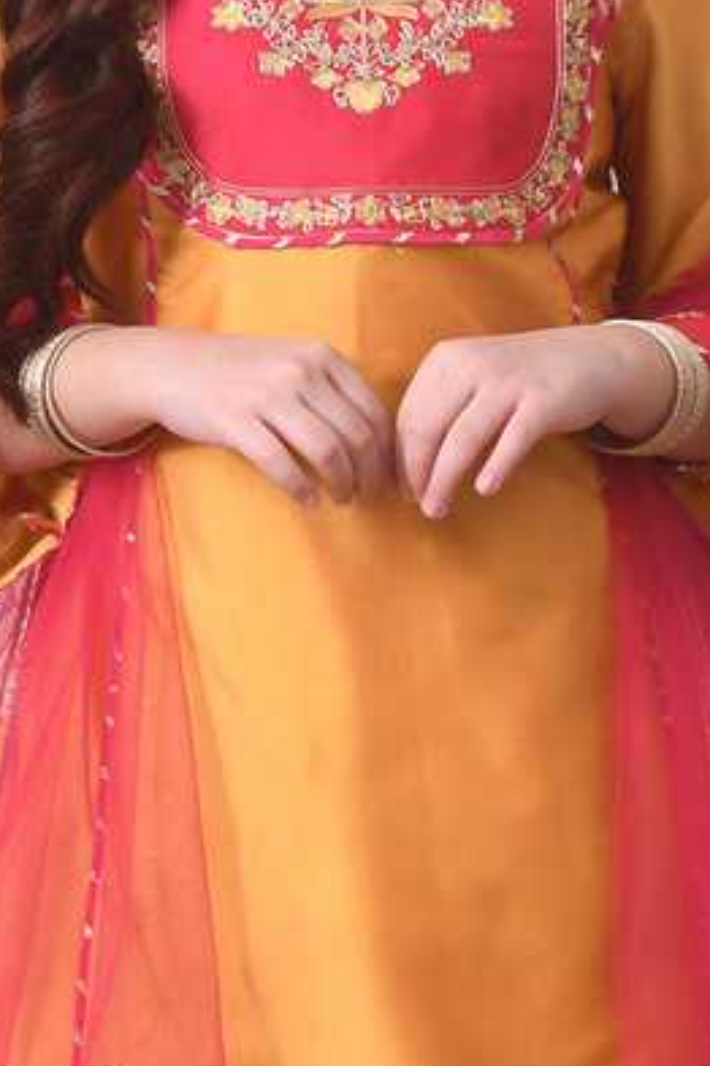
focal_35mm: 127
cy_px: 430
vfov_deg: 16.1
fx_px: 3757
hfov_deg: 10.8
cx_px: 415
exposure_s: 1/160
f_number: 8
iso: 320
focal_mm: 95
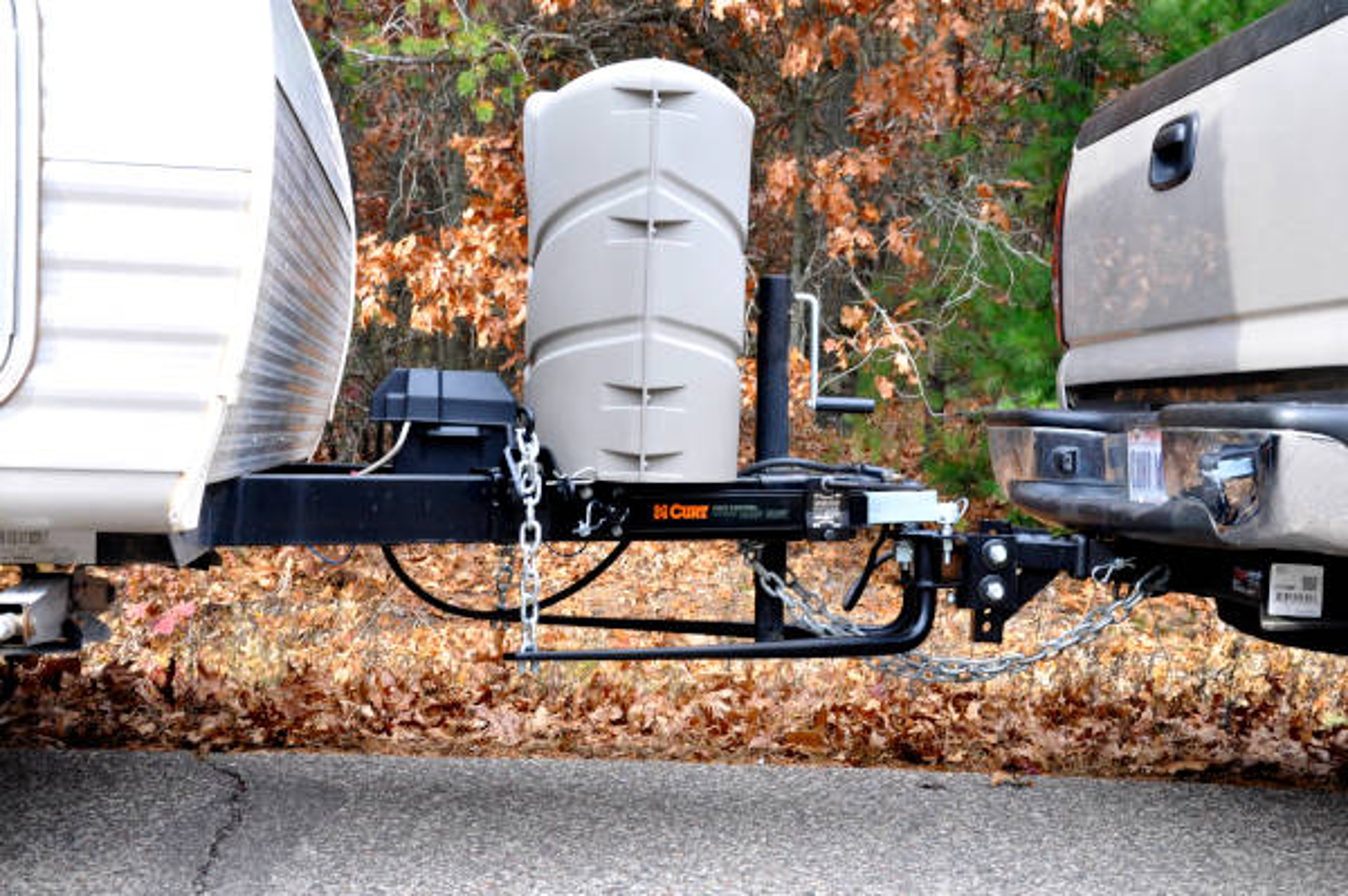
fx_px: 2133
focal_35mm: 57
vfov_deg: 23.7
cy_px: 448
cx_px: 674
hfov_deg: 35.1
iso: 500
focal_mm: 38
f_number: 8
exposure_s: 1/100
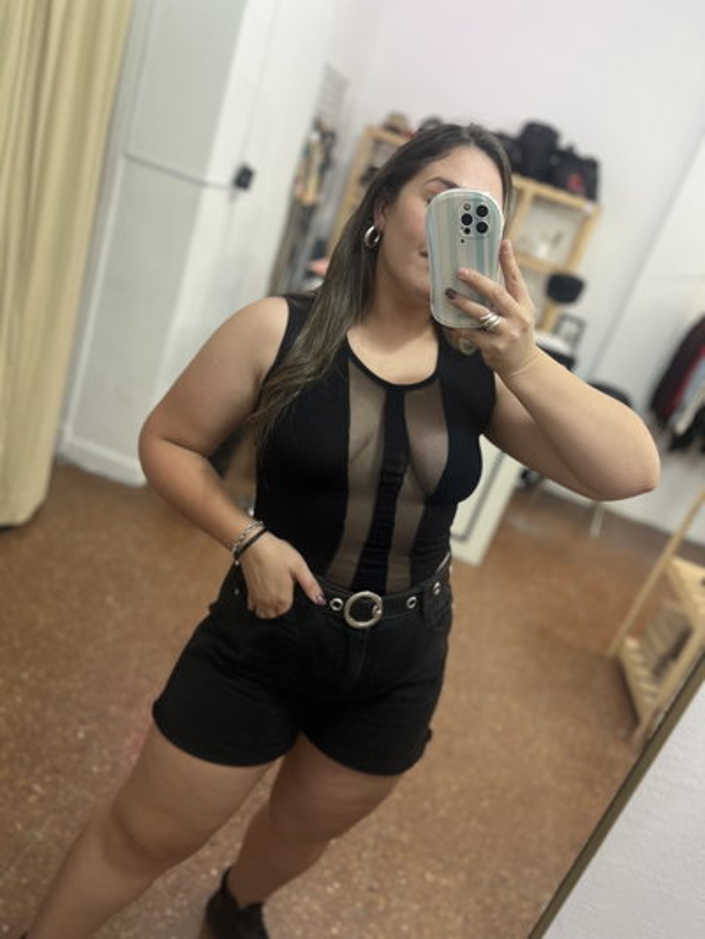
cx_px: 352
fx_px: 706
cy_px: 470
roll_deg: -18.3
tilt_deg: -20.6
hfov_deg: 53.1
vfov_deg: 67.3
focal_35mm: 26
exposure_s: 1/50
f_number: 1.5
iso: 64
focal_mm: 5.7
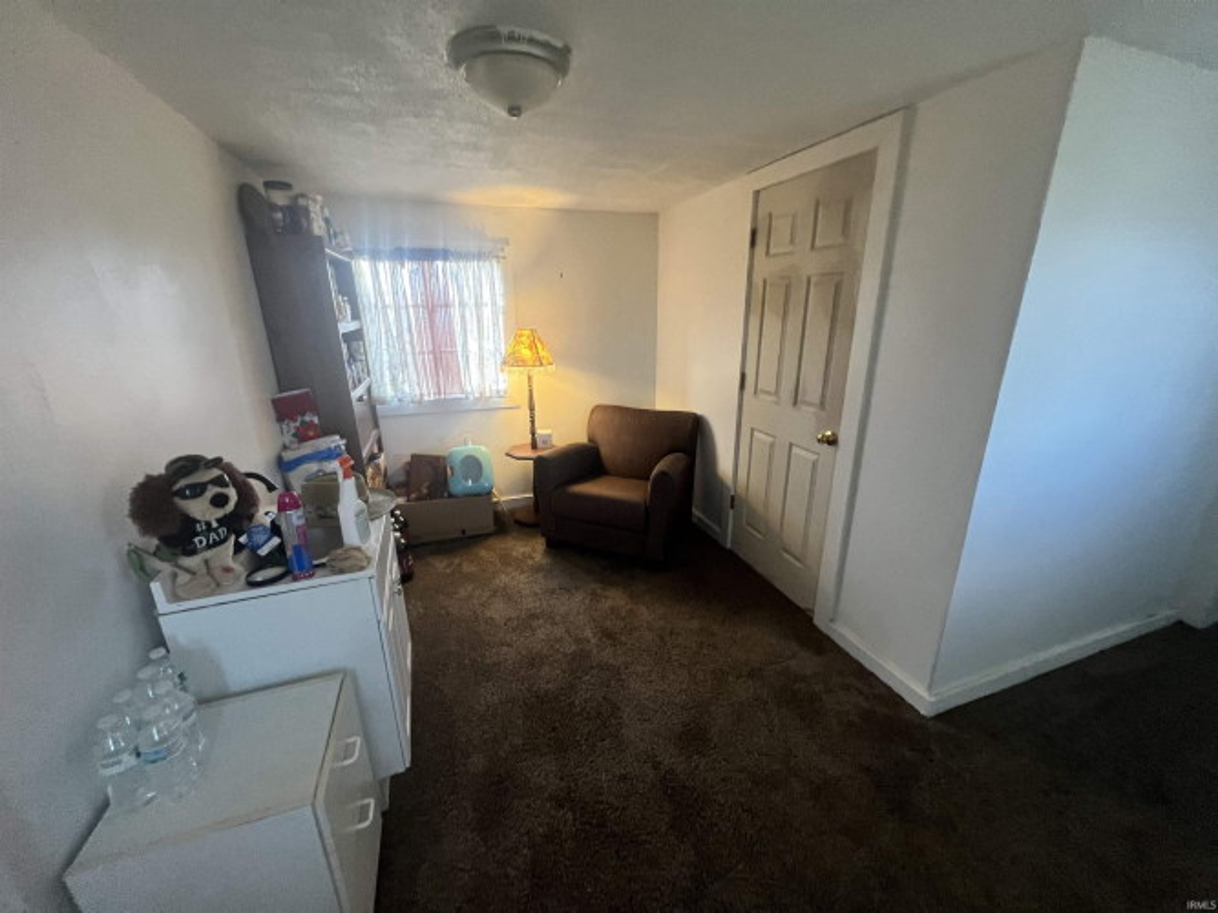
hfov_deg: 106.2
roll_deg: +1.4
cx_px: 609
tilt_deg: -17.6
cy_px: 456
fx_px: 457
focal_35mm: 13
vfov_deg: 89.9
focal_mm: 1.57
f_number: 1.8
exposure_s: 1/52
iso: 320
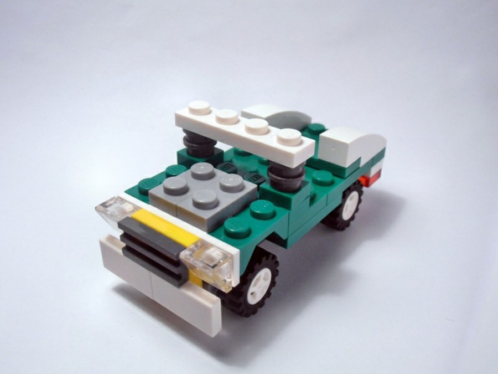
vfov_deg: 38.7
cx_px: 249
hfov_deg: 50.1
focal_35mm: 37
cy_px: 187
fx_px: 532
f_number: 3.9
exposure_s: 1/100
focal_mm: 6.61
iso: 80
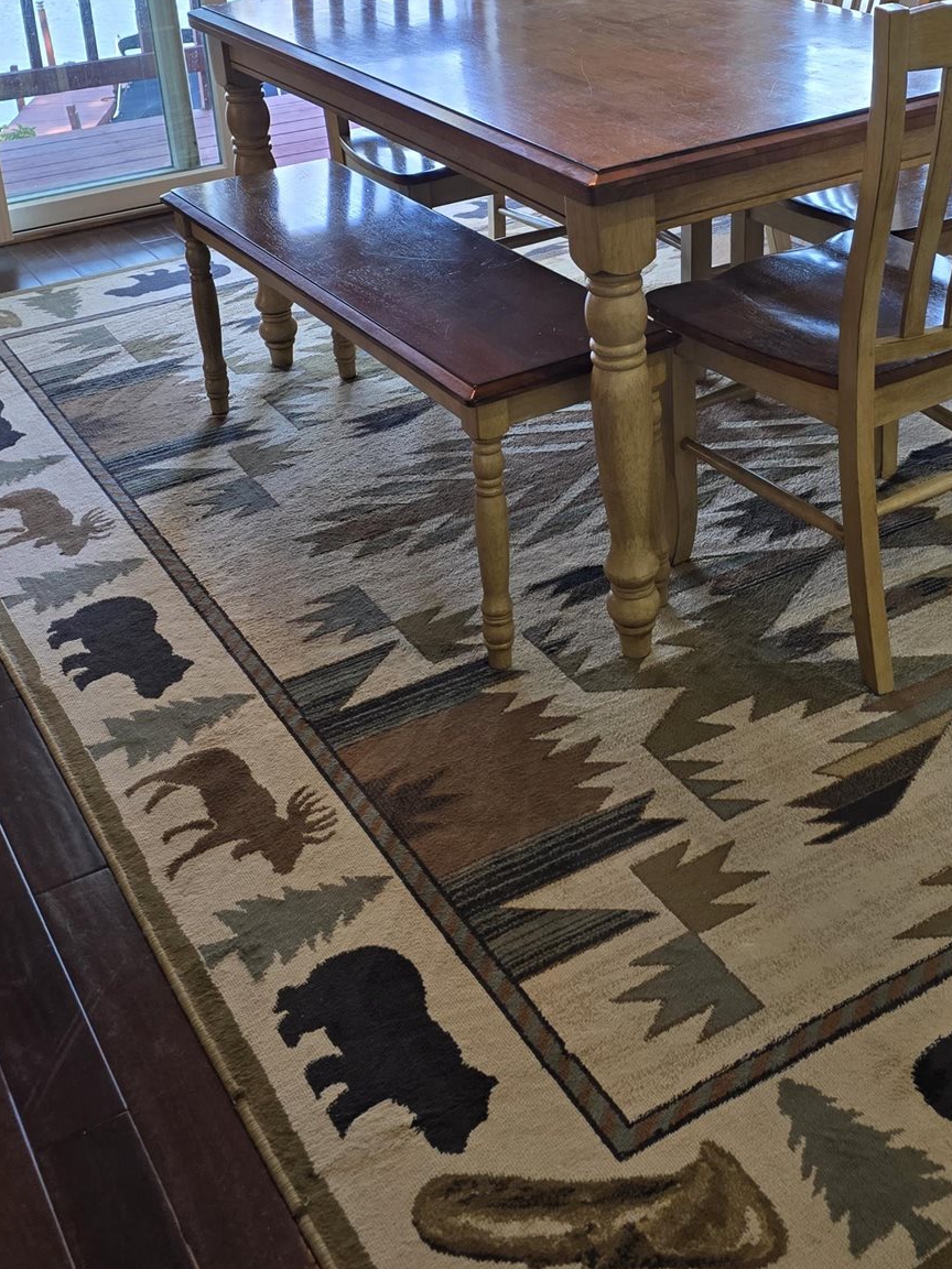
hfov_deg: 31.2
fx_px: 1687
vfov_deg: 39.7
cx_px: 647
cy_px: 268
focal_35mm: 46
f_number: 1.7
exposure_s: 1/120
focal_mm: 6.3
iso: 100
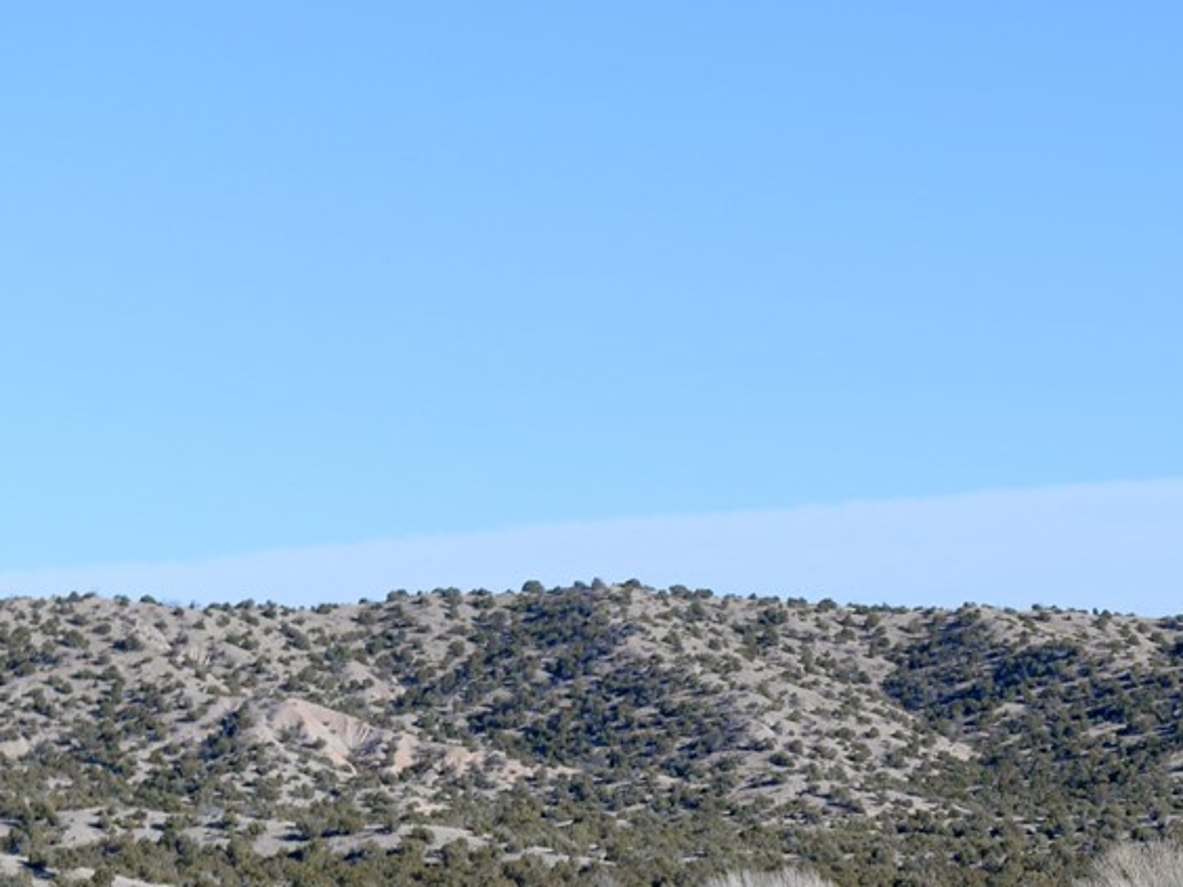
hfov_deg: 10.5
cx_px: 1325
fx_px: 6322
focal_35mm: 185
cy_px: 1333
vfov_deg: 7.9
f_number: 2.8
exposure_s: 1/2500
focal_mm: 50
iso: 100
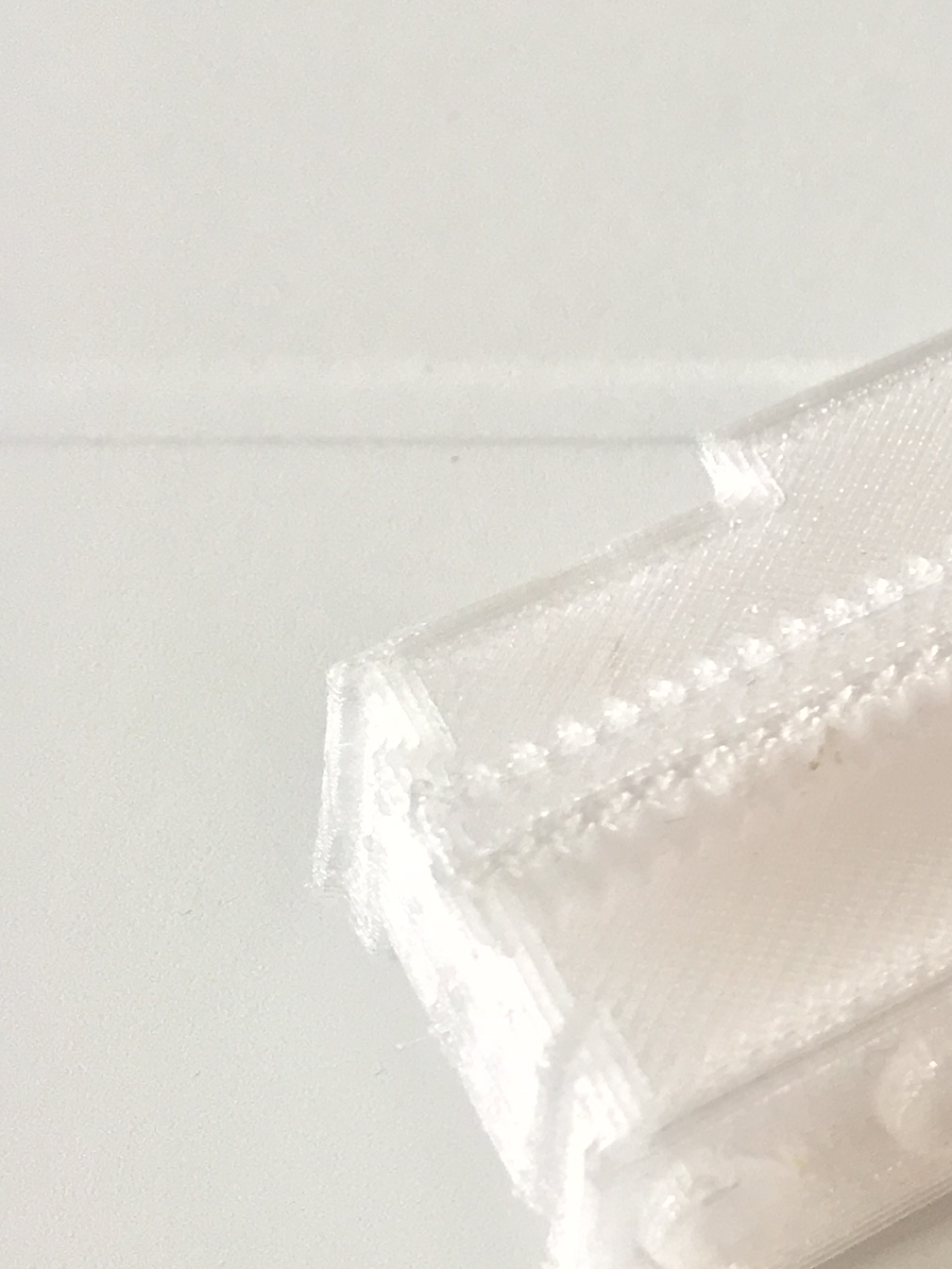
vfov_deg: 22.4
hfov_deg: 14.3
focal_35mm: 87
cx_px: 1888
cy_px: 471
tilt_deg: -46.7
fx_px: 3190
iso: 32
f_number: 2.2
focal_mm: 4.15
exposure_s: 1/33
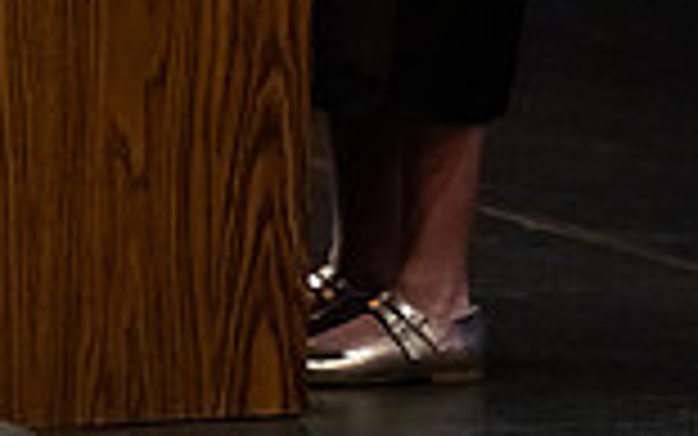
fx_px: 11266
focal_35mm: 592
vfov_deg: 2.2
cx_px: 135
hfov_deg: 3.5
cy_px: -494
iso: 20000
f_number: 4
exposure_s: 1/500
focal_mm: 200
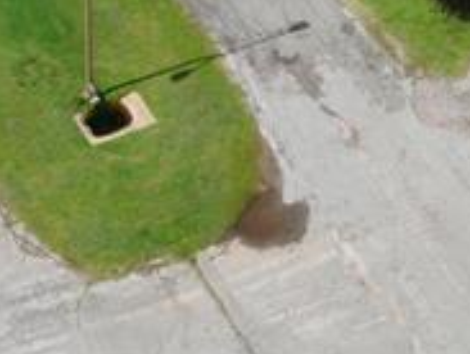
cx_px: 200
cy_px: -416
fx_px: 1823
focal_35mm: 134
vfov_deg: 10.1
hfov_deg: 14.7
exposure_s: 1/80
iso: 100
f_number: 1.8
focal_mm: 8.67
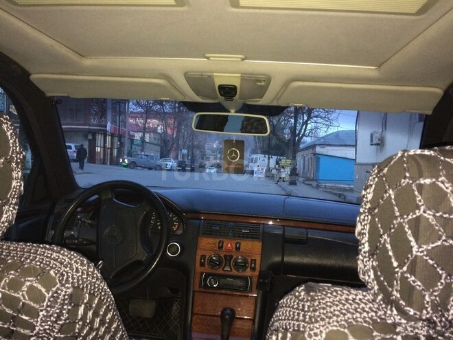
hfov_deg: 61.7
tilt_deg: -4.0
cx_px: 226
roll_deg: -1.4
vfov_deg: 48.2
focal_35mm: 29
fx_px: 380
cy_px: 170
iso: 250
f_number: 2.2
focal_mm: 4.15
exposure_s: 1/20
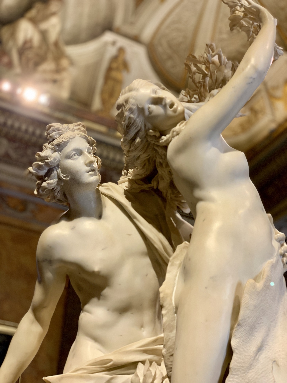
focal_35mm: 52
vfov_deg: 36.8
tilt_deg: +32.4
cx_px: 144
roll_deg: -3.6
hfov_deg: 28.0
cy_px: 192
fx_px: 575
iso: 100
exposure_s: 1/50
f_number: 2.4
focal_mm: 6
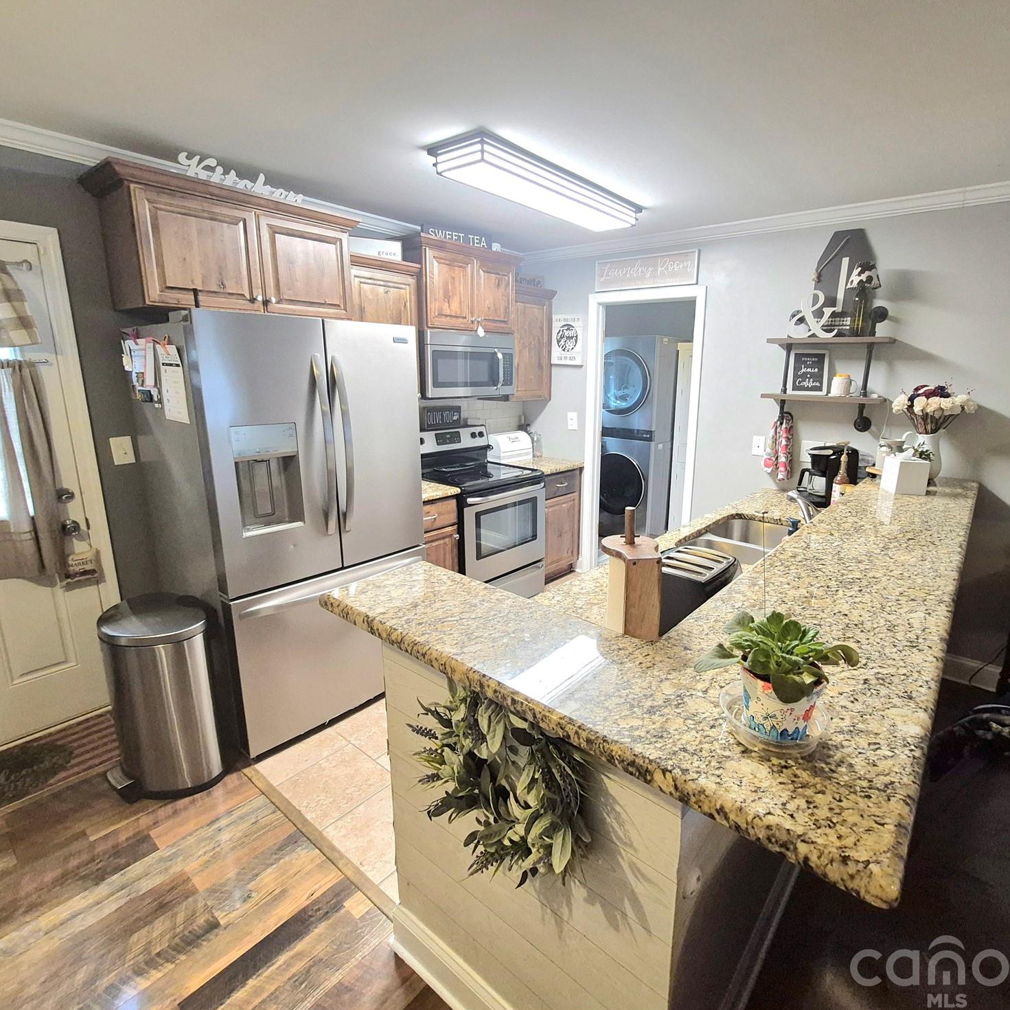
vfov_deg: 87.4
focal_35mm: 16
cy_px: 492
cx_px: 560
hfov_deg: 87.1
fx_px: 528
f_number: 2.2
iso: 320
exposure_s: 1/60.2
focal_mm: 1.74
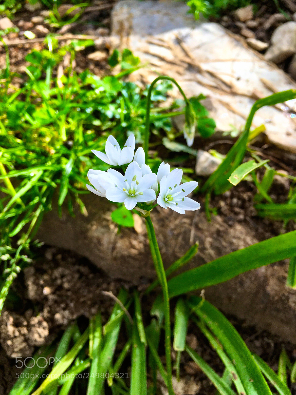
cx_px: 148
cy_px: 198
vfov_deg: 61.7
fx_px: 331
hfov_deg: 48.2
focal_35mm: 29
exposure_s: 1/516
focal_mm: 4.15
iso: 25
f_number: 2.2
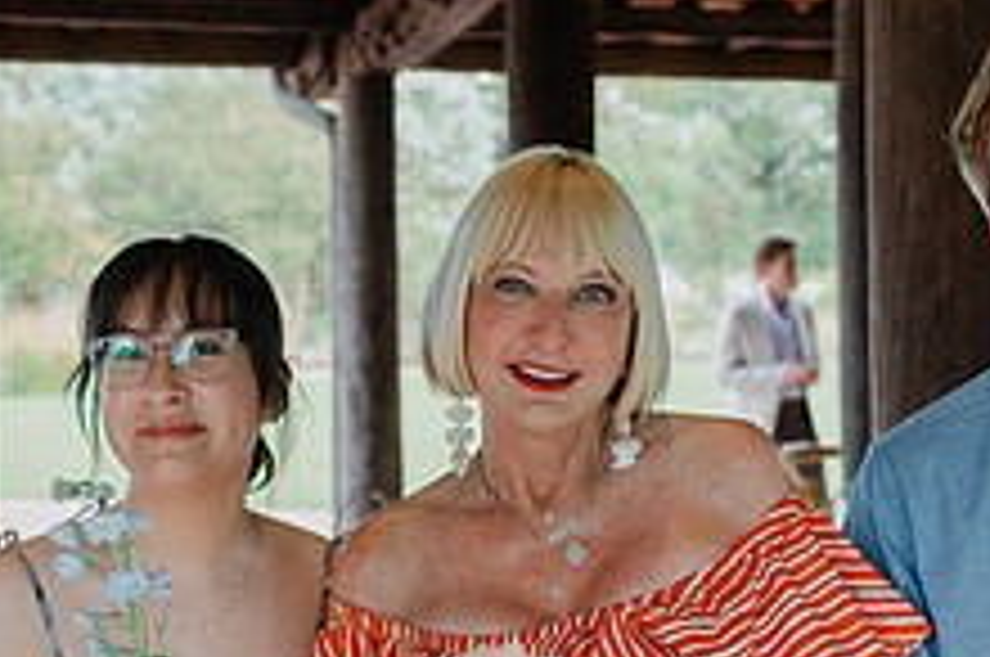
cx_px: 468
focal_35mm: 95
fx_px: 2609
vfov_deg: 14.3
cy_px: 468
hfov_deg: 21.5
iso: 1250
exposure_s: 1/1000
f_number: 3.5
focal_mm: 36
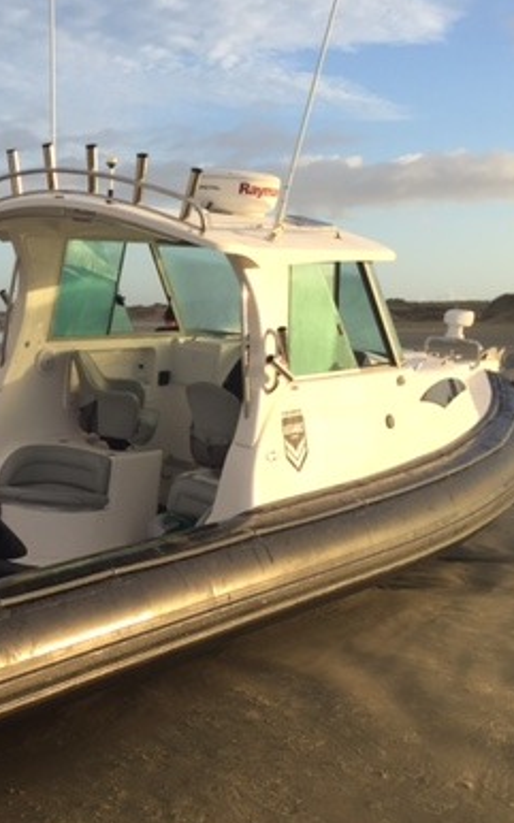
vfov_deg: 39.4
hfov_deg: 24.1
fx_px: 1144
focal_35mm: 51
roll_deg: -1.0
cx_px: -13
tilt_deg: -8.2
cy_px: 505
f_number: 2.2
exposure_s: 1/694
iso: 32
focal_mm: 4.15
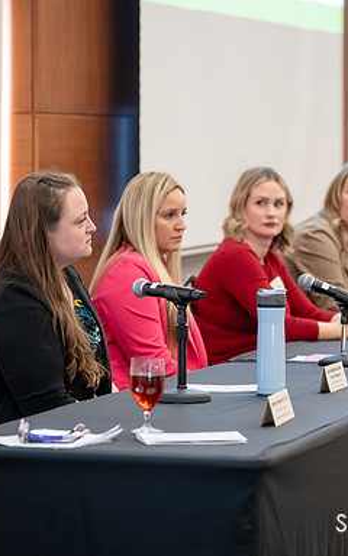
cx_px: 170
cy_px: 279
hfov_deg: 7.2
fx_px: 2747
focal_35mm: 181
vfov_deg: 11.6
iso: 3200
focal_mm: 116
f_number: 2.8
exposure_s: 1/250
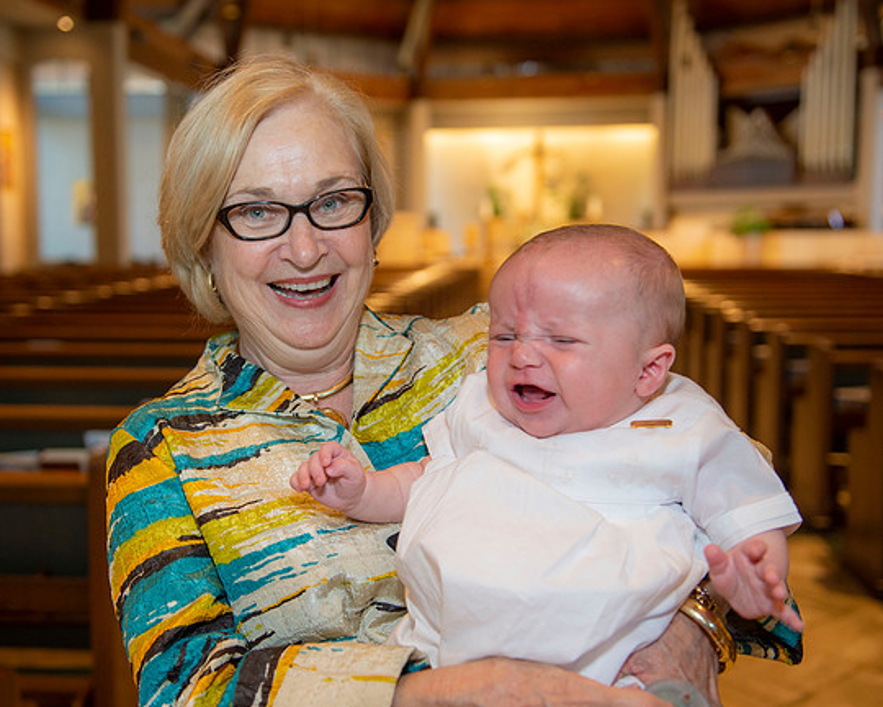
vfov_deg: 33.4
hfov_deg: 41.1
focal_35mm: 45
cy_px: 351
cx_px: 381
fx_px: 1176
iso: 1000
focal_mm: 38
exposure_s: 1/100
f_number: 3.2
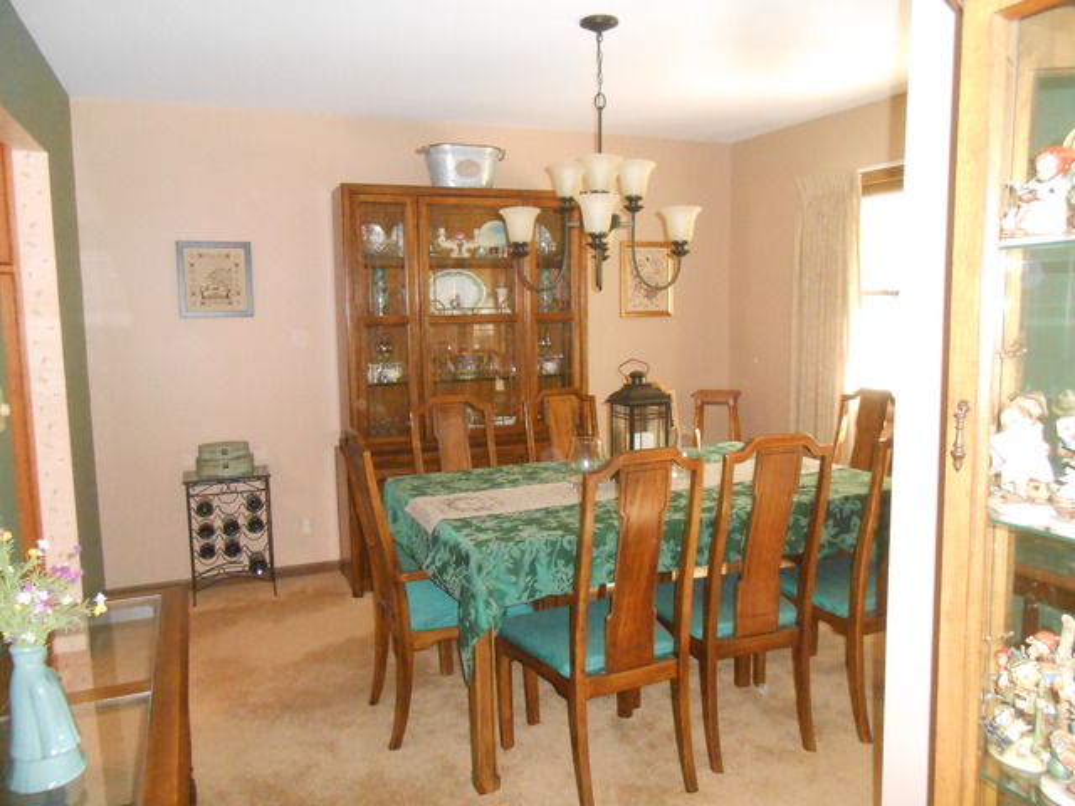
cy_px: 403
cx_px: 538
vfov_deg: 53.1
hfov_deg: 67.3
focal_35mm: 26
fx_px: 807
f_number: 3.5
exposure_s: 1/25
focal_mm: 4.6
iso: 1250
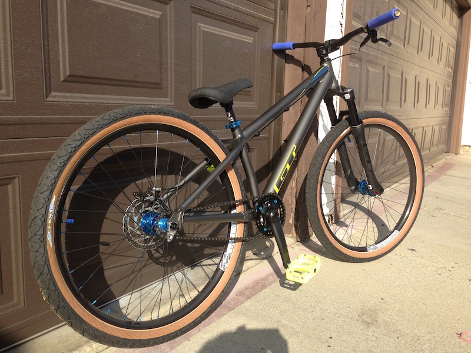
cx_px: 236
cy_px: 176
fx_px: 449
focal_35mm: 33
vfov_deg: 42.9
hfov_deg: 55.4
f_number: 2.4
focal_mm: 4.12
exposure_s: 1/903
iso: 50
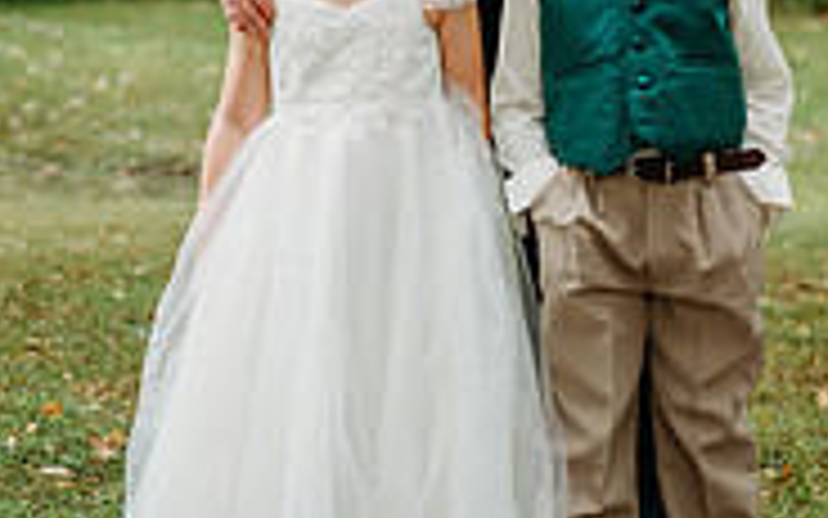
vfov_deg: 9.8
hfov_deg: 15.8
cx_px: 450
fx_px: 2979
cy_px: -144
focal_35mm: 132
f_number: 2.8
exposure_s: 1/400
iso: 200
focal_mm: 53
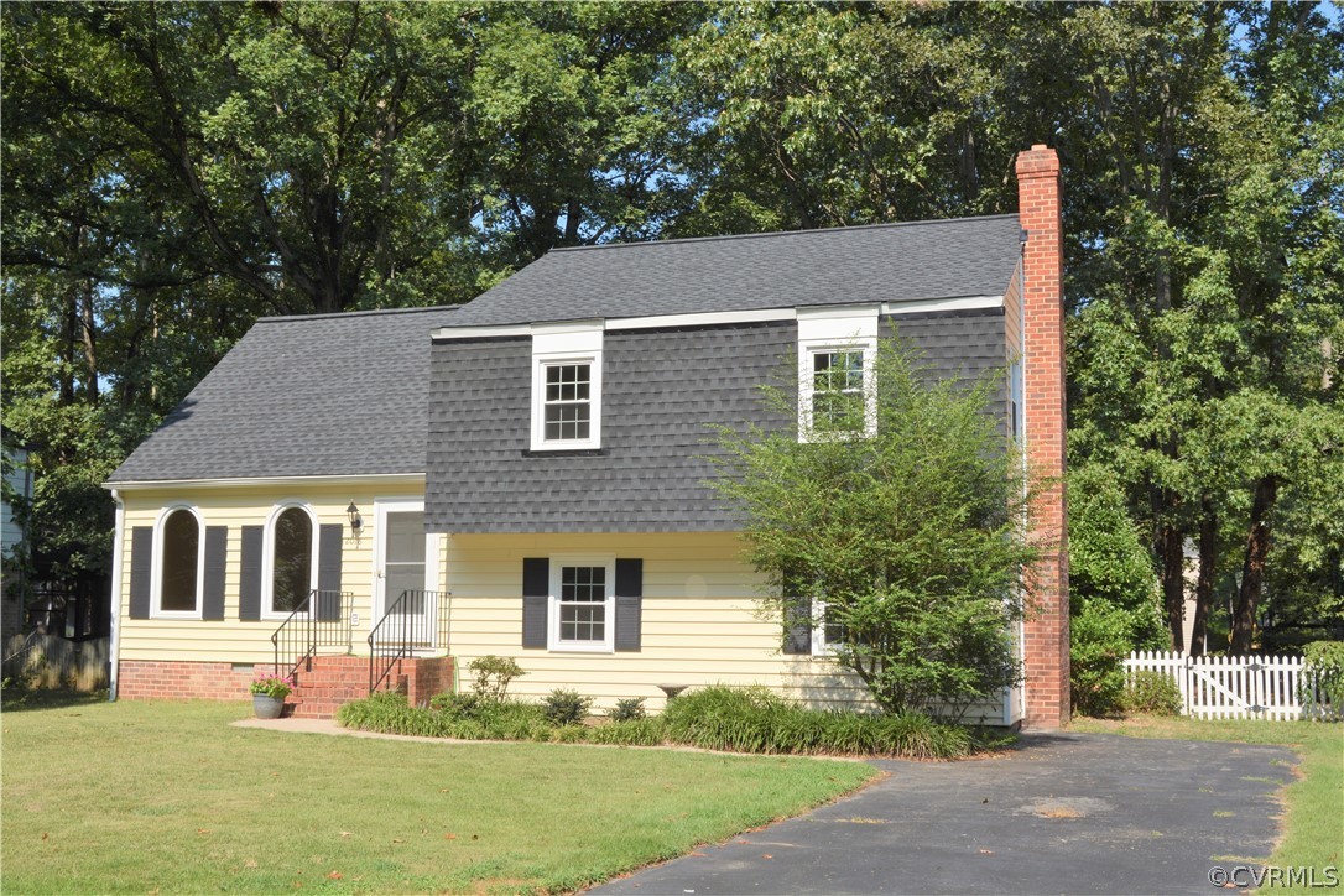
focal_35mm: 39
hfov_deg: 49.6
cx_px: 672
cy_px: 448
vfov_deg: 34.2
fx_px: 1456
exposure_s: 1/200
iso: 100
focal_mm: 26
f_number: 13
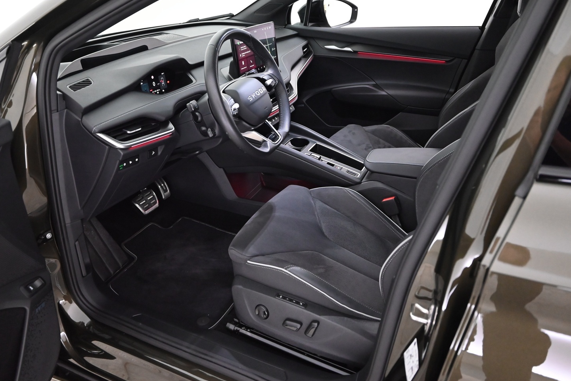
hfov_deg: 67.3
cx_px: 268
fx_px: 428
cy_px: 174
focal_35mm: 27
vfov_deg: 47.9
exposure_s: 1/60
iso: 5000
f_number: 4
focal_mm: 24
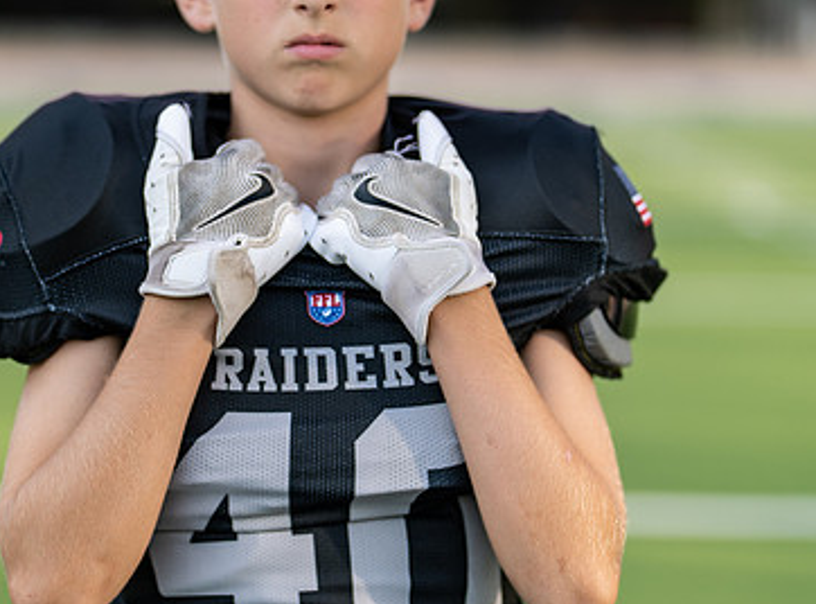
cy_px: 241
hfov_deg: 17.6
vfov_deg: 13.1
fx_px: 2628
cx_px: 343
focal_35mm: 112
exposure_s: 1/2500
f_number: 1.2
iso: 100
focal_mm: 50
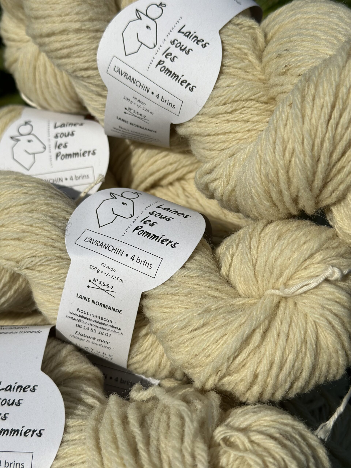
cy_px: 234
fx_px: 649
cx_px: 176
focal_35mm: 48
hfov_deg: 30.3
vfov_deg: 39.7
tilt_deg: -27.3
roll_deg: -5.0
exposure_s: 1/18868
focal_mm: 6.86
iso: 64
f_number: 1.78
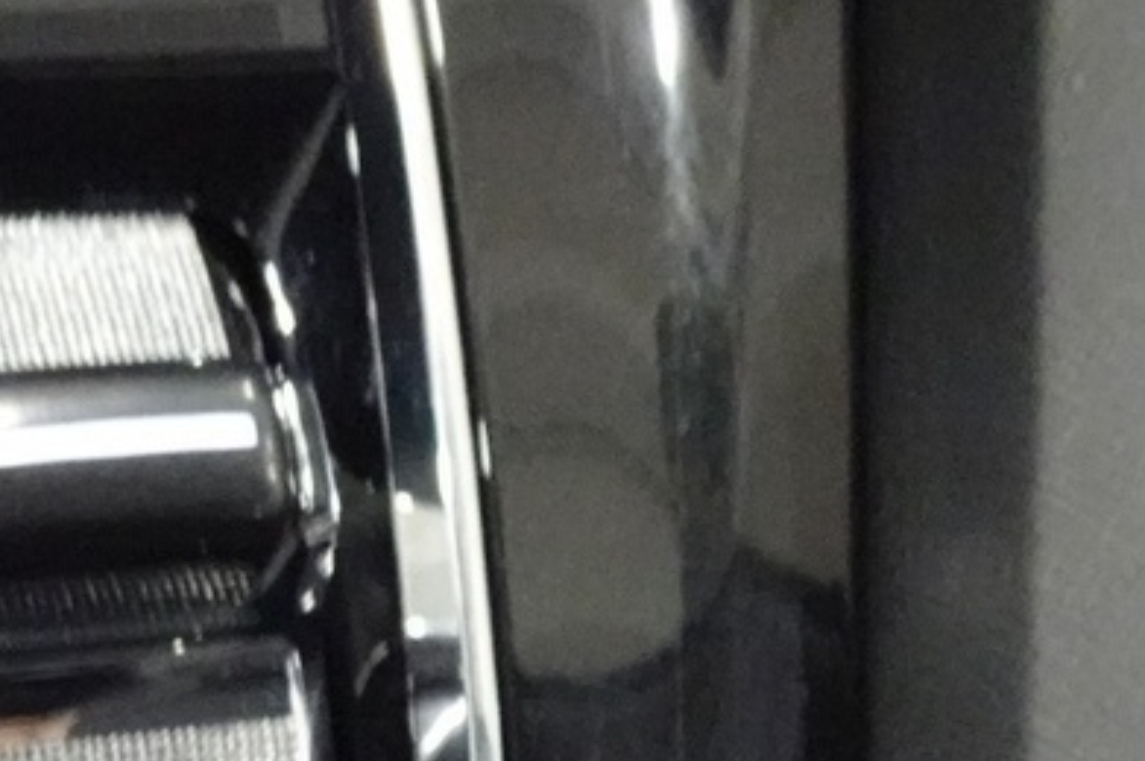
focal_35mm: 92
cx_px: 187
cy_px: 729
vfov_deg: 14.6
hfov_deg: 21.8
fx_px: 2924
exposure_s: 1/13
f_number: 3.5
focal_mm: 4.25
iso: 1600
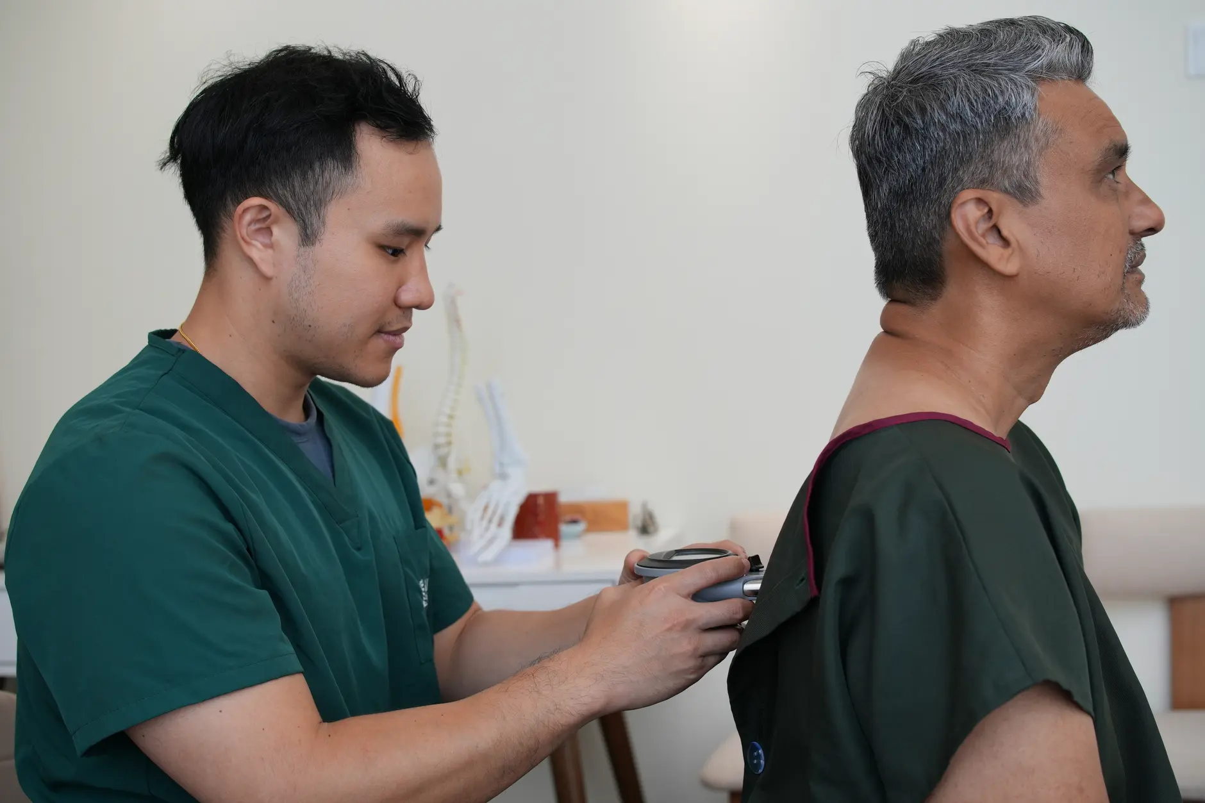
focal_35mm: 52
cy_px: 402
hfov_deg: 37.9
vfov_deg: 25.7
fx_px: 1757
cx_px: 602
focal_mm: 35
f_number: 3.2
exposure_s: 1/160
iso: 250
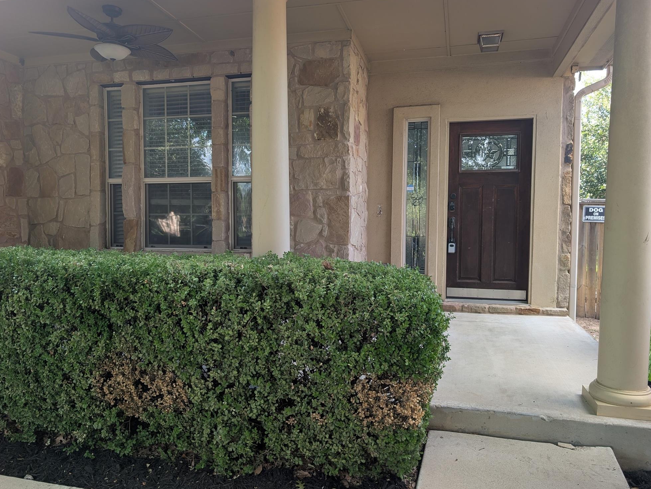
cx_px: 334
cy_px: 252
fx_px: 470
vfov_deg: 54.9
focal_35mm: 25
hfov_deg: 69.4
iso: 19
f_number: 1.68
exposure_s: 1/47.2
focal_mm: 6.9
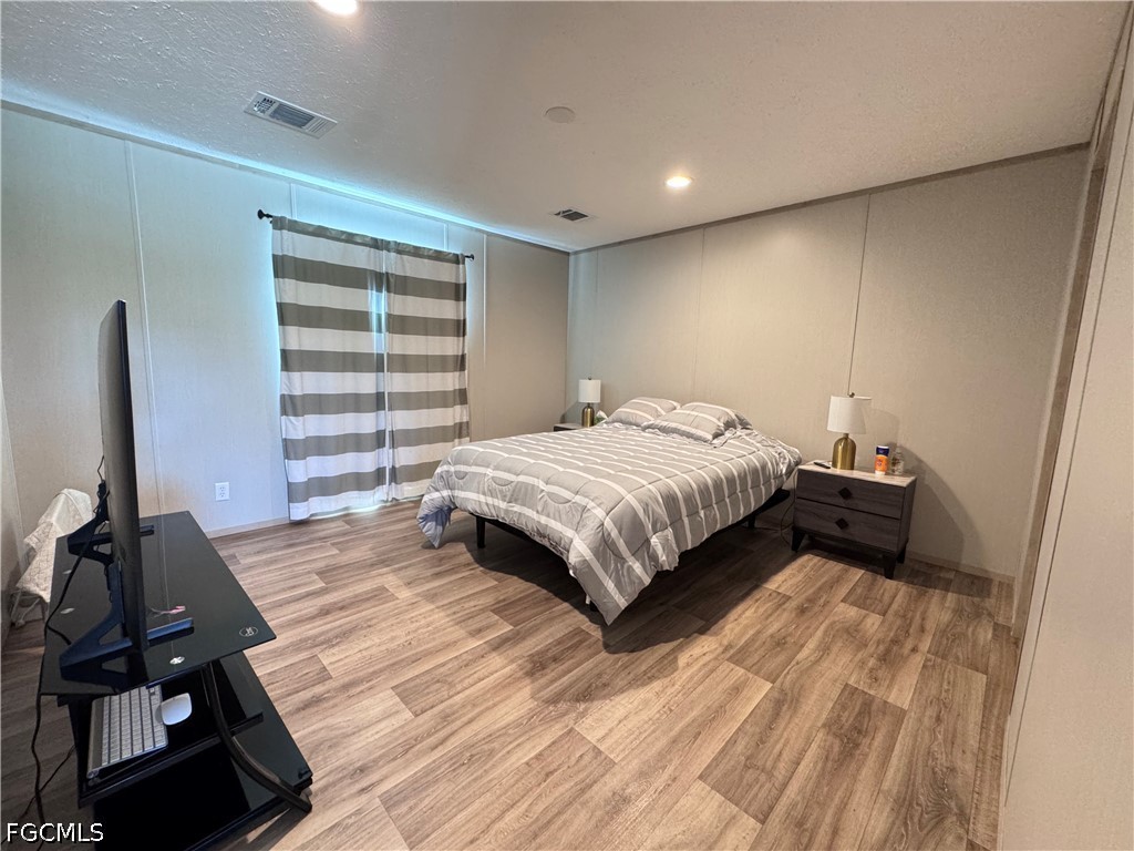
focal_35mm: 14
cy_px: 426
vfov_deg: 85.7
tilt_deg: -8.5
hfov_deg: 102.1
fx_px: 459
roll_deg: -1.5
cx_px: 567
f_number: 2.2
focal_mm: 2.22
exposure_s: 1/60
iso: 500
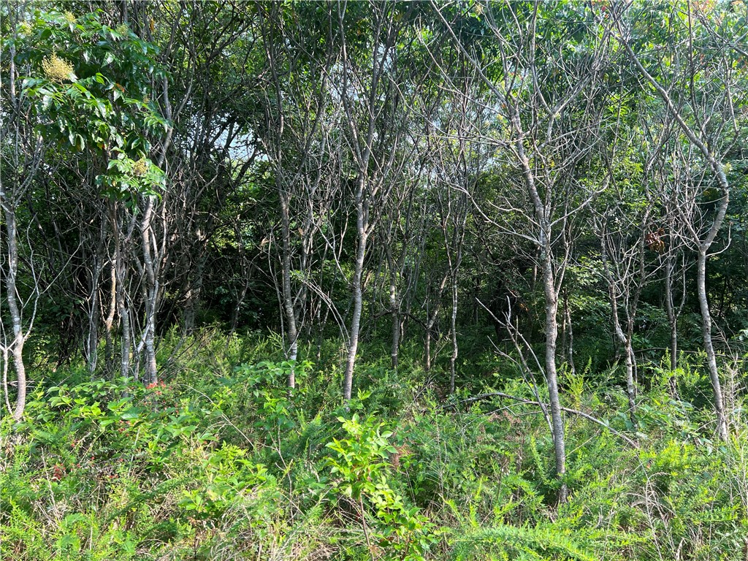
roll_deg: -2.7
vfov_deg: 53.1
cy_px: 280
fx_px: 562
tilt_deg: +8.1
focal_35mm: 26
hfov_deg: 67.3
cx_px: 374
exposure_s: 1/567
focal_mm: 5.7
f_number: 1.5
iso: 50
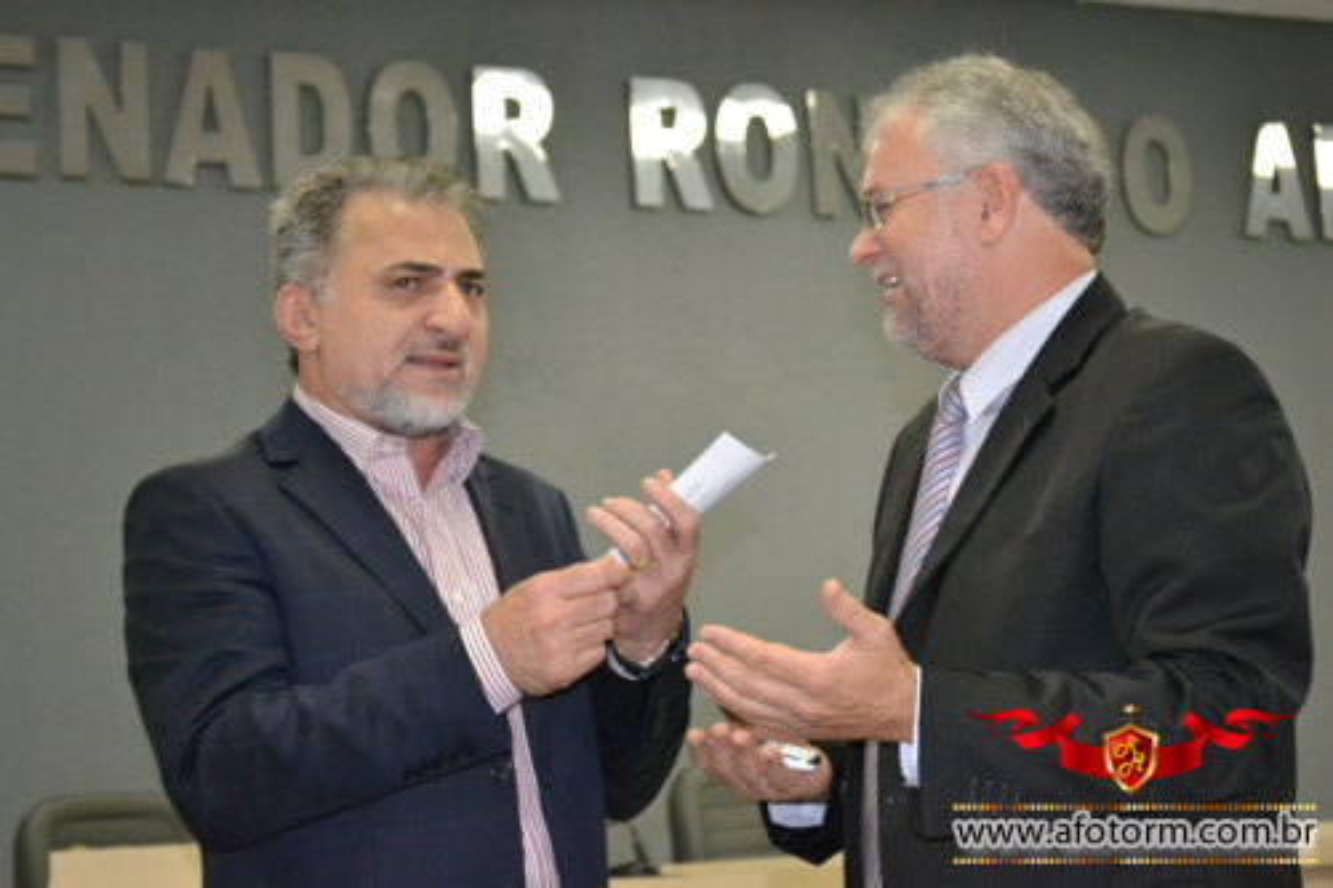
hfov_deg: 28.1
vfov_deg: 18.9
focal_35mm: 72
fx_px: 2665
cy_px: 444
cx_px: 666
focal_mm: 48
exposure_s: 1/60
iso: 2800
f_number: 5.6
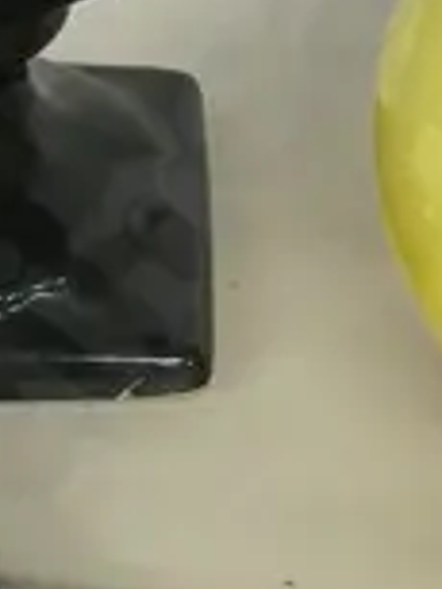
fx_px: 3298
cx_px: 215
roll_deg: -1.3
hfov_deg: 7.7
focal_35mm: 194
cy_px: 154
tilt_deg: -32.8
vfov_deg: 10.2
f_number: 2.2
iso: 40
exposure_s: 1/17
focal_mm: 4.15
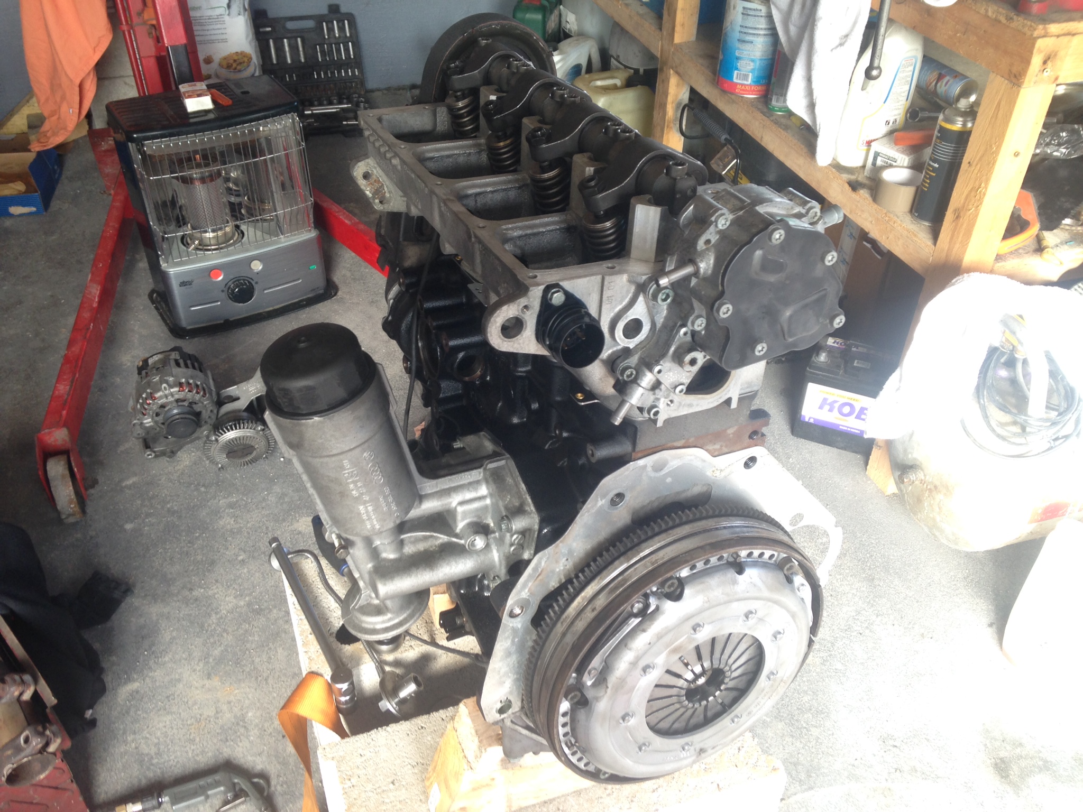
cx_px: 542
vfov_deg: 42.9
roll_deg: -0.3
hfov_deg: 55.4
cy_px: 406
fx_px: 1032
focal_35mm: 33
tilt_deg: -38.9
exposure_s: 1/20
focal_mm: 4.12
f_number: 2.4
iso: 50
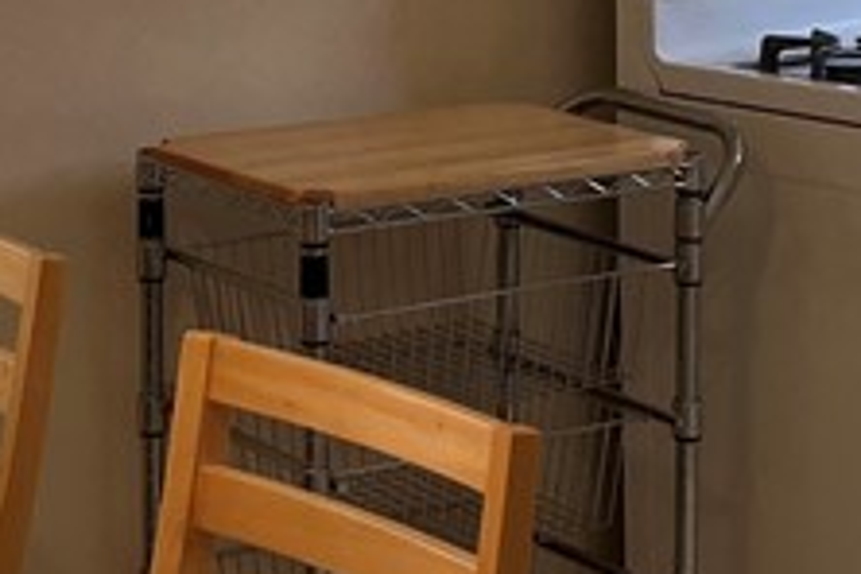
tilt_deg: -6.4
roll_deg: +1.0
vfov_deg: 10.8
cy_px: -74
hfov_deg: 16.4
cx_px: 365
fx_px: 2989
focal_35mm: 125
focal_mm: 5.1
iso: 100
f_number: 1.6
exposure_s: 1/120
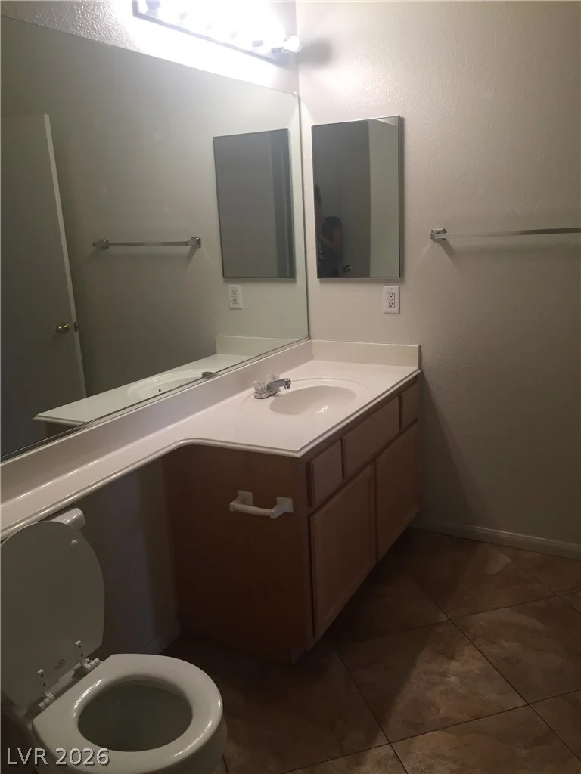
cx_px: 290
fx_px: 649
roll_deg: +2.3
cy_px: 387
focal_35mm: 29
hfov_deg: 48.2
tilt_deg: -14.3
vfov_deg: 61.7
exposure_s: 1/40
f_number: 2.2
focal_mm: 4.15
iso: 32
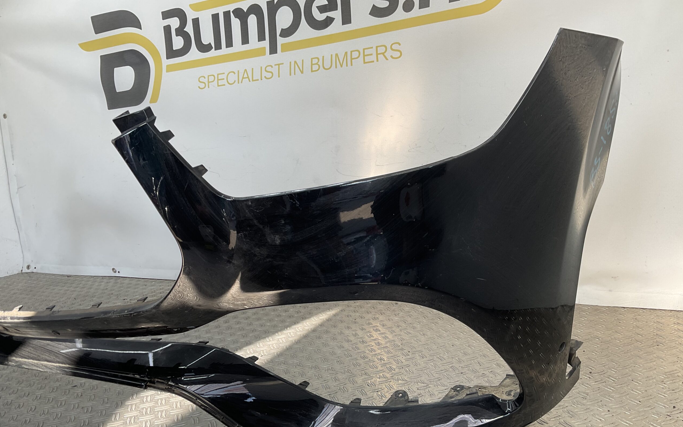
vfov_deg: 40.4
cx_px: 342
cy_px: 253
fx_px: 577
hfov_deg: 61.2
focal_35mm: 31
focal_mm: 3
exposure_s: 1/133
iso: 16
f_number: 1.8
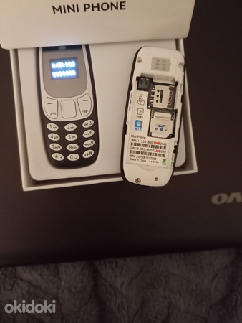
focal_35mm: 30
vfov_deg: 59.9
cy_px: 152
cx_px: 118
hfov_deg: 46.8
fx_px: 279
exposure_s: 1/12.5
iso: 7893
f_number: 1.8
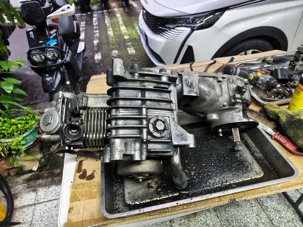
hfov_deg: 73.9
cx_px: 152
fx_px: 201
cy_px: 114
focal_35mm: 23
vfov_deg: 58.9
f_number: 1.7
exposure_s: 1/30
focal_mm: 6.07
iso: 1250
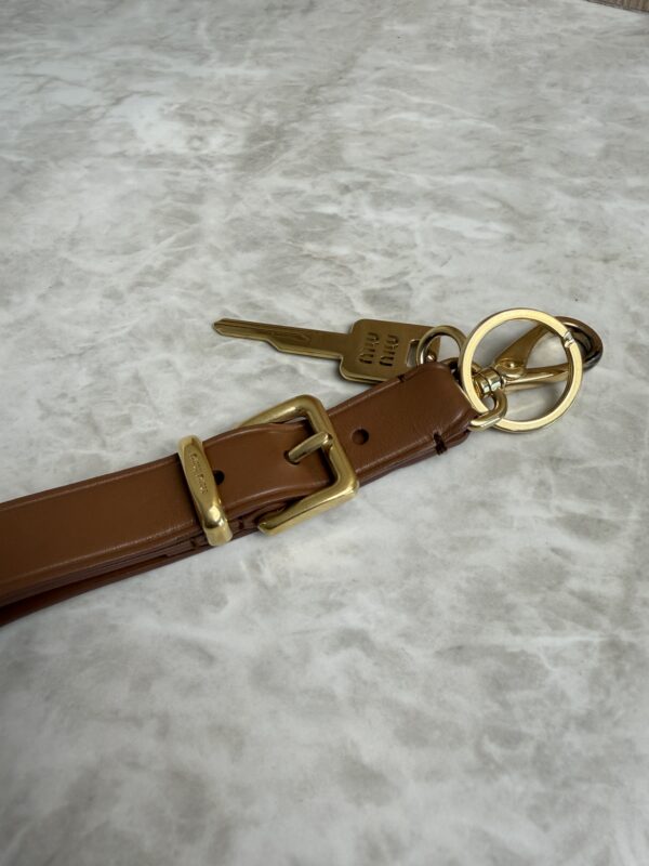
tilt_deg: -53.4
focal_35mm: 24
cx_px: 324
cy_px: 433
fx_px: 600
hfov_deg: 56.8
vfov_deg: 71.6
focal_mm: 2.22
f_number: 2.2
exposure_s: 1/120
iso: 100
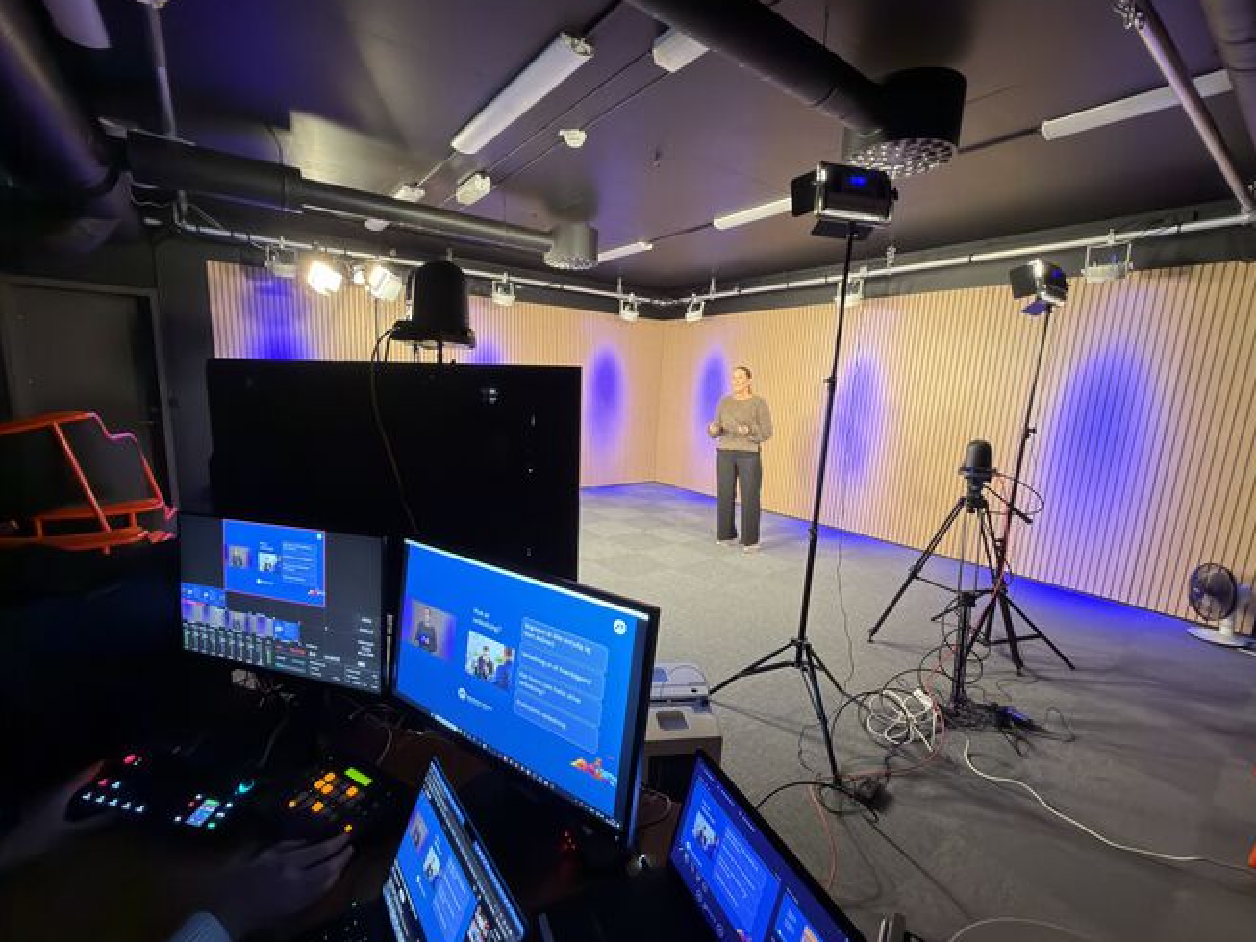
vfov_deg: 81.8
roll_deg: -1.5
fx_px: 544
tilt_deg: -10.2
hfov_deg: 98.1
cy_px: 480
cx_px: 610
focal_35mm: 15
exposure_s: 1/24
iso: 400
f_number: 2.2
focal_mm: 2.22
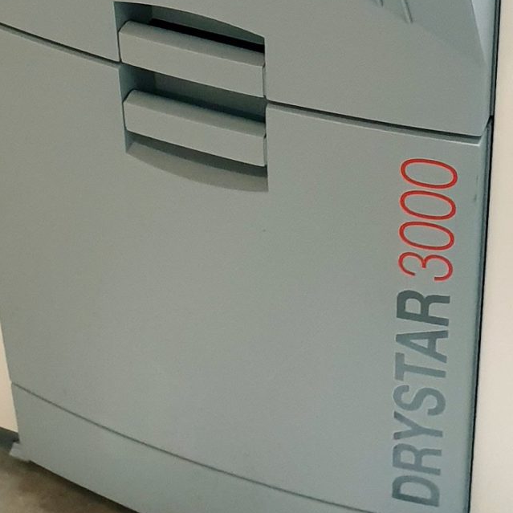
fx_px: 1543
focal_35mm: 92
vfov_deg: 17.2
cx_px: 320
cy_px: -242
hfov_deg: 18.9
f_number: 2.4
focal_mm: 4.3
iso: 200
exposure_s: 1/50
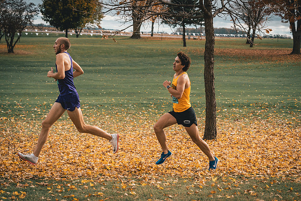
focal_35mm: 90
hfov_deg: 22.7
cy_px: 101
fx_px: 749
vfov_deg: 15.3
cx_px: 160
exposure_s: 1/1250
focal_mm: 84
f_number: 6.3
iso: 400
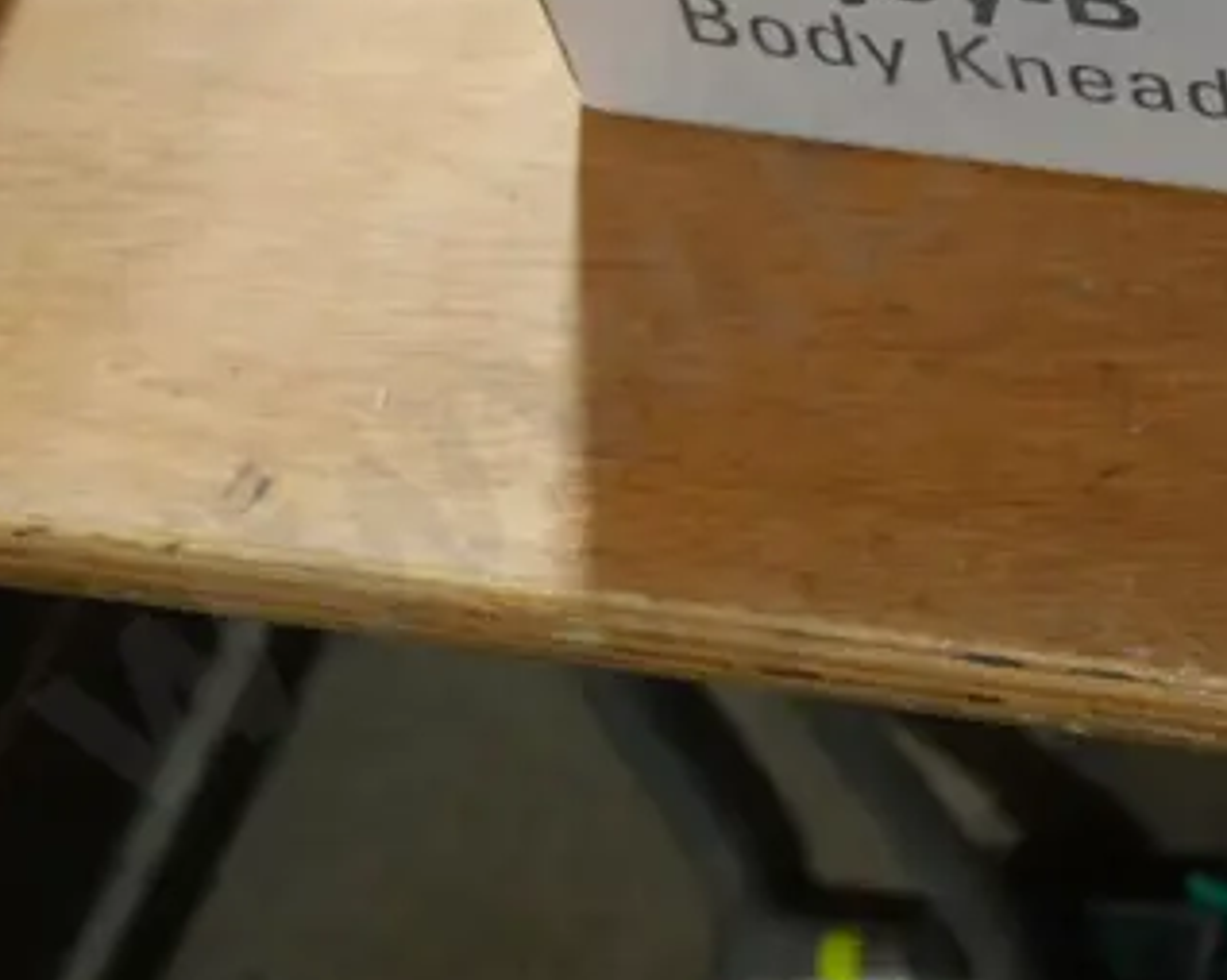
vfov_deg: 16.2
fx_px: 3194
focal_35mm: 88
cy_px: -413
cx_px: 1648
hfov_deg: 19.8
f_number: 3.5
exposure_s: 1/60
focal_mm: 14
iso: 250
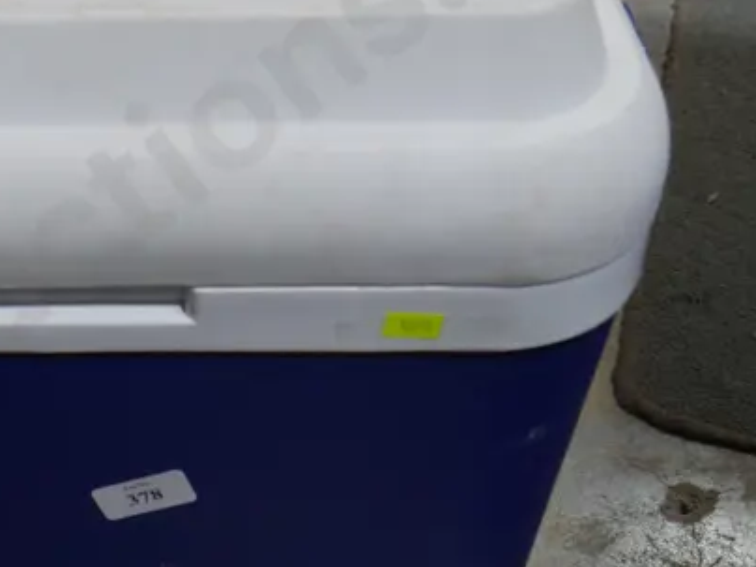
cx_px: 9
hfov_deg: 26.1
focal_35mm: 71
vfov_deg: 20.7
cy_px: 291
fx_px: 1551
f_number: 3.5
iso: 200
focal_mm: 14
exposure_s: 1/80
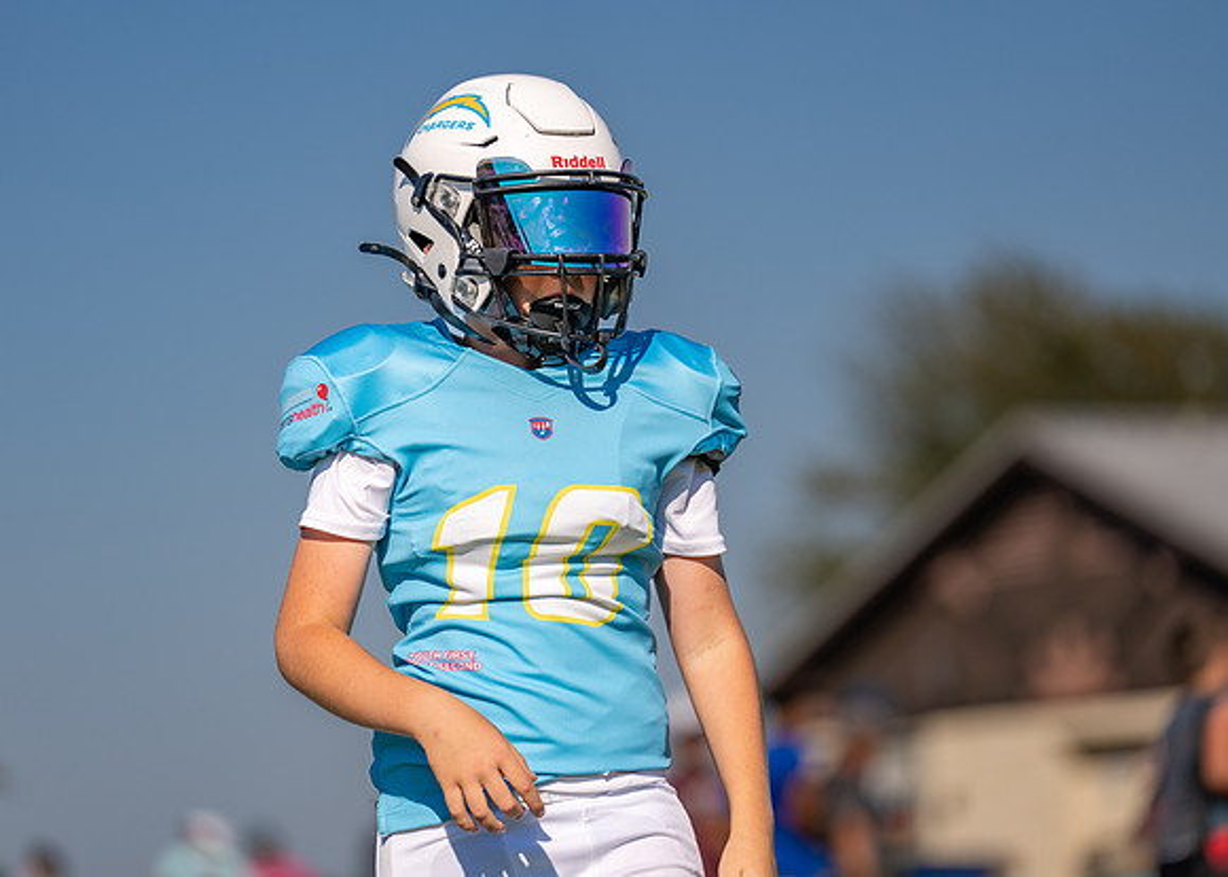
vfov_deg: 6.7
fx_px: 7479
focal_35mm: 214
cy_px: 407
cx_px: 564
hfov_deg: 9.4
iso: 100
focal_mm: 188
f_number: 2.8
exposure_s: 1/5000
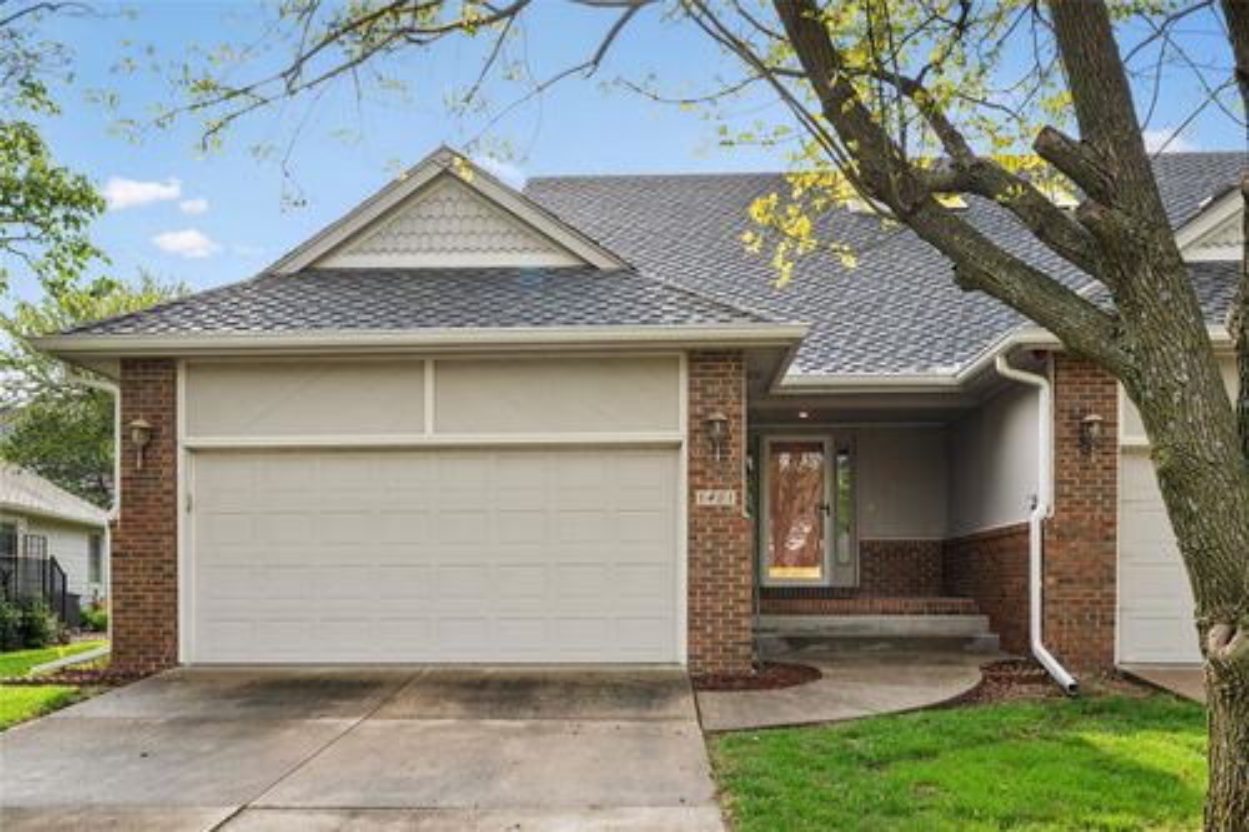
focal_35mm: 30
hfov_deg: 62.8
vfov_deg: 44.2
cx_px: 624
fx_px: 1023
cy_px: 416
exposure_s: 1/160
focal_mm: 29.5
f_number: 9
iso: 400
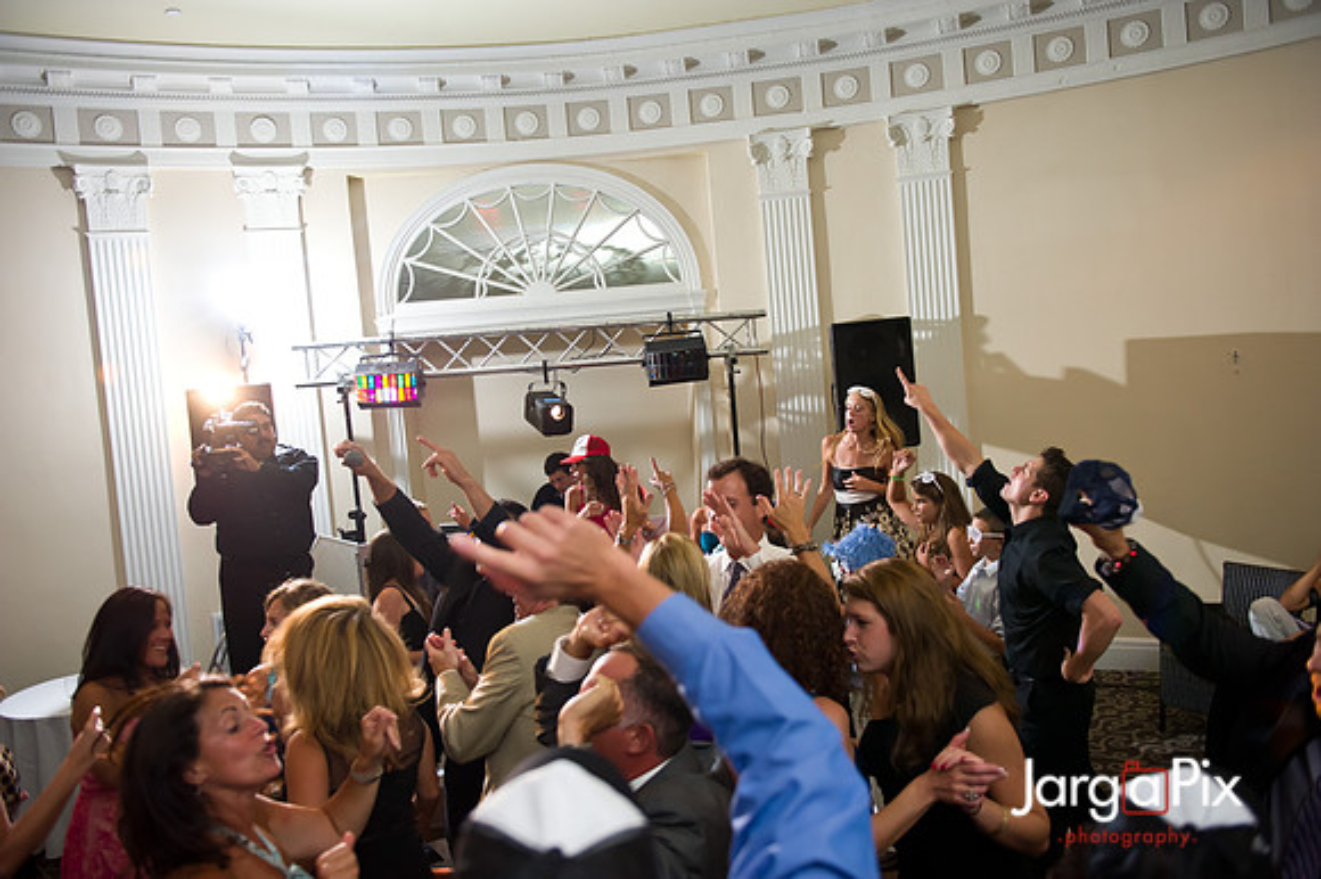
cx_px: 660
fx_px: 990
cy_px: 440
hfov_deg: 67.4
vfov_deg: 47.9
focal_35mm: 27
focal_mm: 27
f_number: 3.2
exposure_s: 1/125
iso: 1600
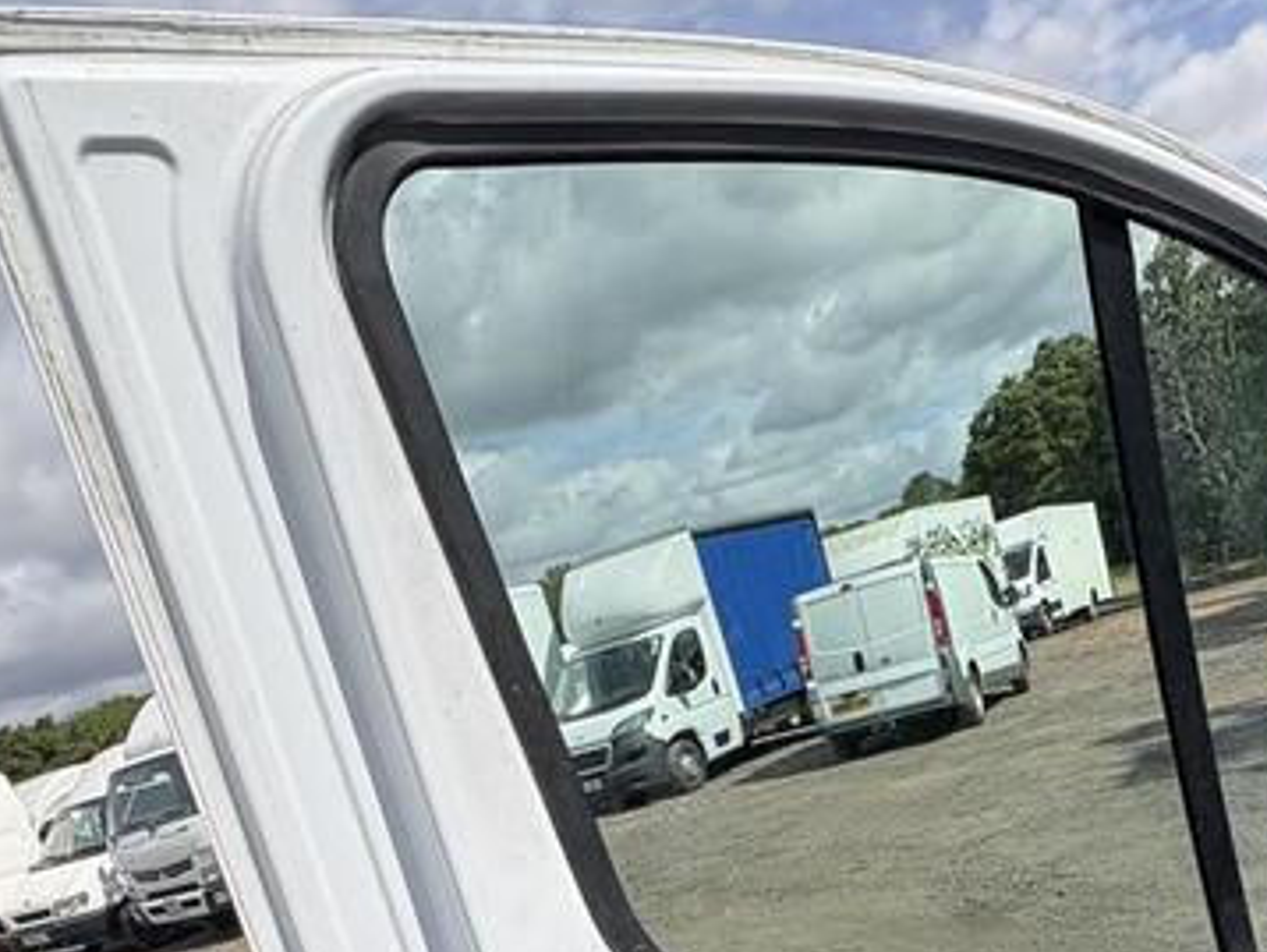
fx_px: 1282
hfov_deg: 51.4
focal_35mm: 35
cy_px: 1030
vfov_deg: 35.3
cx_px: 867
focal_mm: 2.22
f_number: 2.2
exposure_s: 1/1748
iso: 50
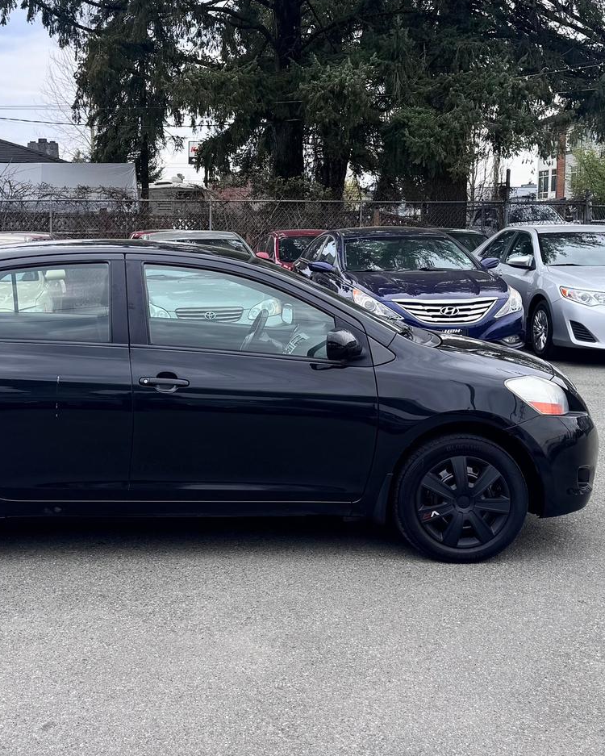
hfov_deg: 44.2
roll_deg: -0.7
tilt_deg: -4.5
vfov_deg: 55.7
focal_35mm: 32
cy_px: 374
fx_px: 716
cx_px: 147
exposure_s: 1/1131
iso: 80
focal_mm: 6.76
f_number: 1.78
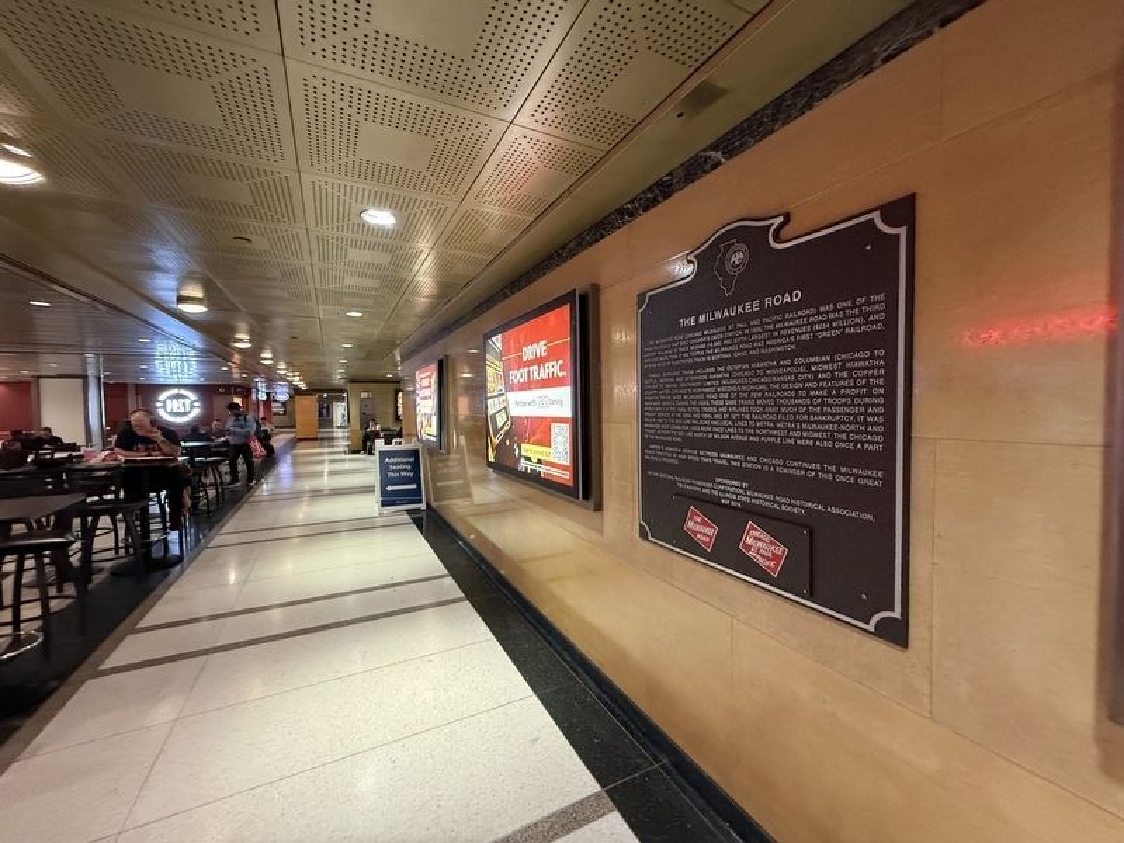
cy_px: 422
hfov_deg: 102.1
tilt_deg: +2.4
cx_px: 562
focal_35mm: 14
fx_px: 455
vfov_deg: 85.7
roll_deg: +1.7
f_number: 2.2
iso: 640
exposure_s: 1/60
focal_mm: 2.22
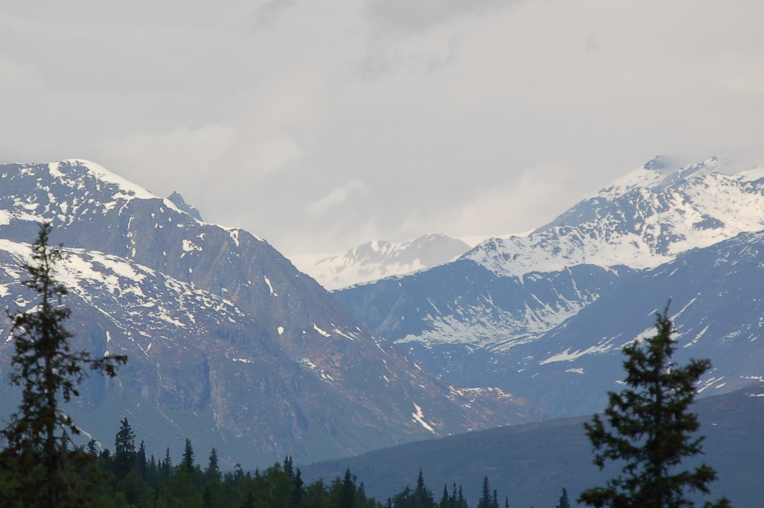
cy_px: 200
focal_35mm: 508
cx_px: 305
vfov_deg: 2.7
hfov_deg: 4.1
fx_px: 10772
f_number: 7.1
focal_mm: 200
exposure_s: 1/800
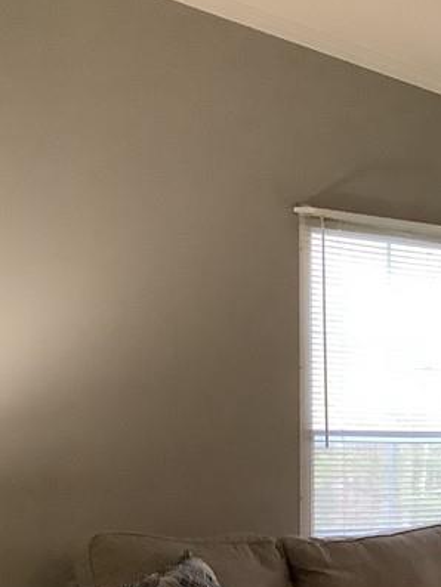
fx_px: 1358
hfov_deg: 16.6
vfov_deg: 23.7
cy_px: 537
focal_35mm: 80
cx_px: 687
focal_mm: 3.3
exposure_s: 1/50
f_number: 2.4
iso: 200
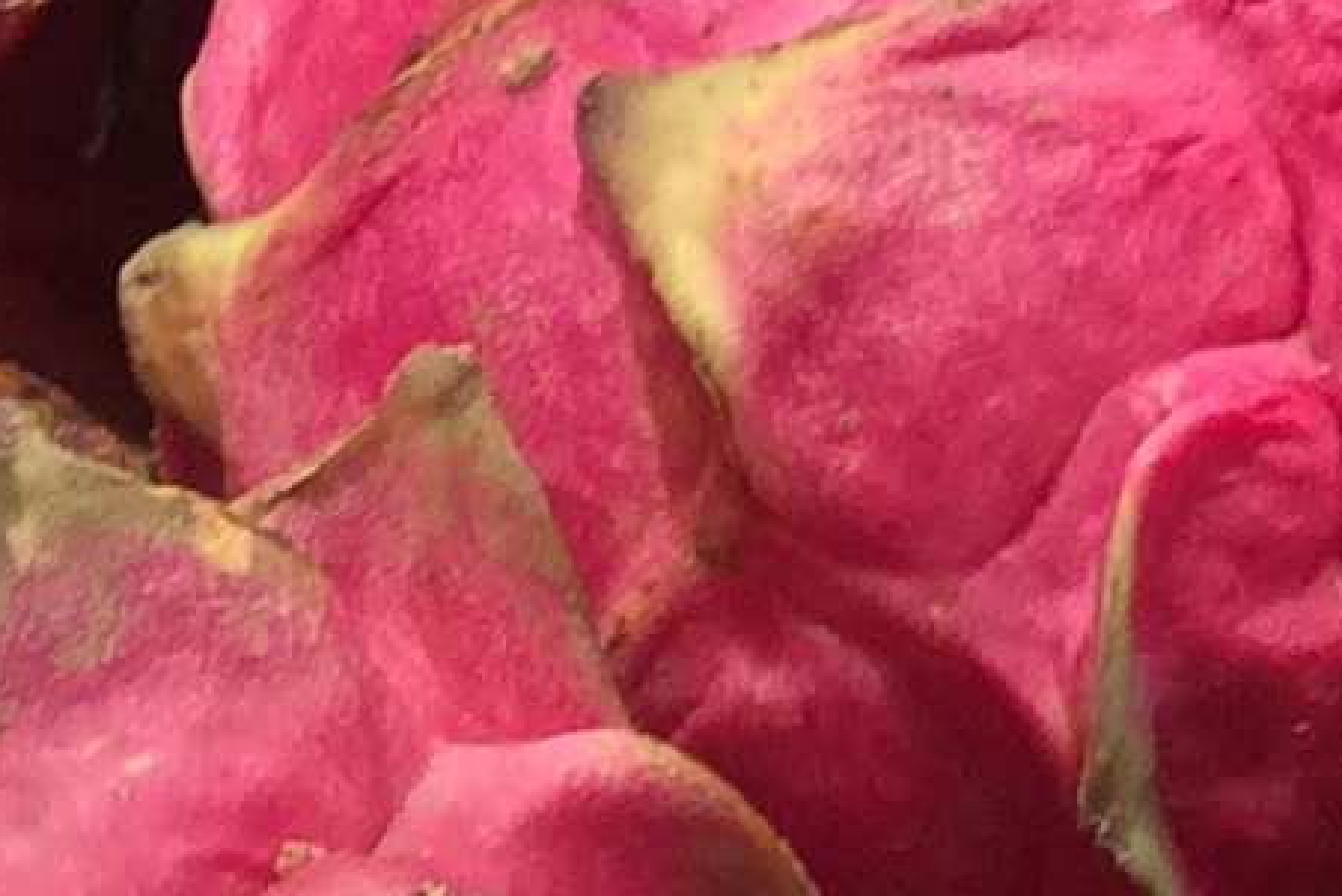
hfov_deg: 10.7
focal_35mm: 191
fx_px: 7122
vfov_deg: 6.8
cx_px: 1363
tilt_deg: -34.2
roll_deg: +2.8
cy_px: -1319
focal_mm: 3.3
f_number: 2.4
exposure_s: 1/24
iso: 64
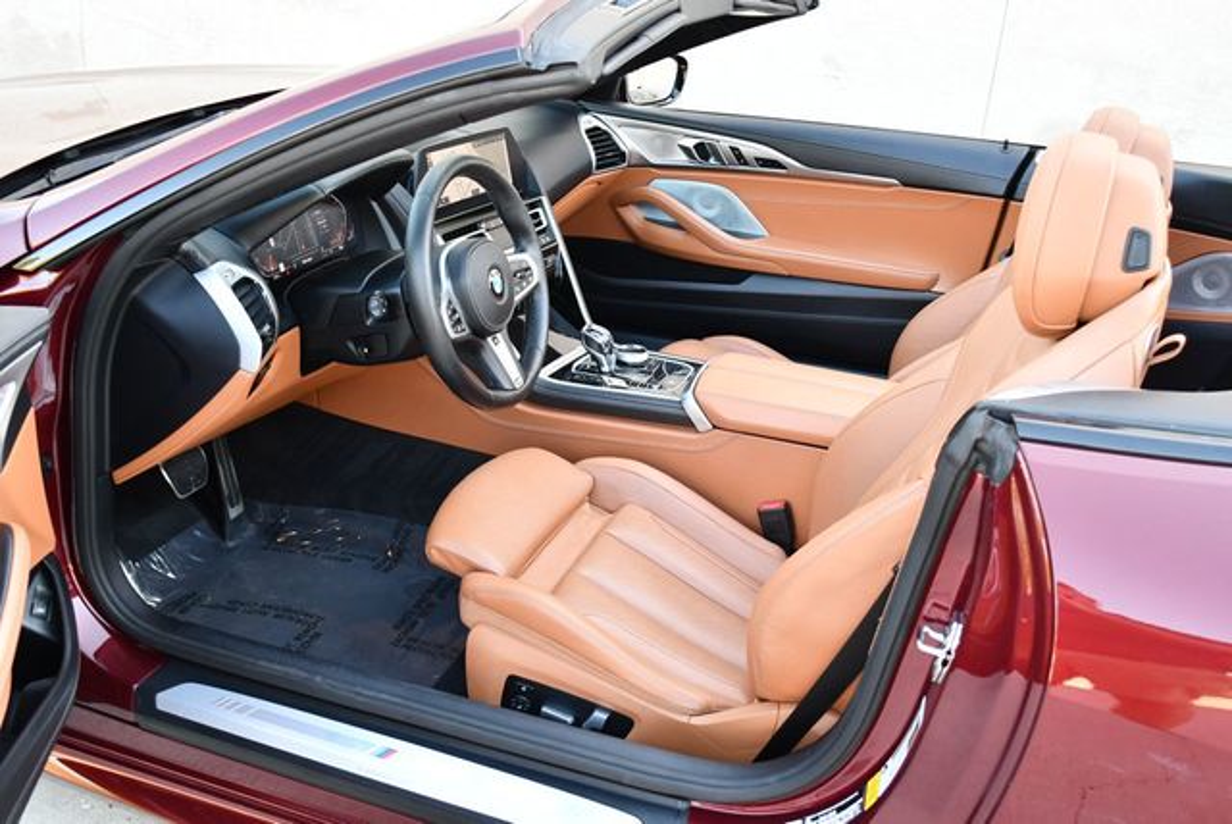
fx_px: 1233
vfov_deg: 36.9
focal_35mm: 36
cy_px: 412
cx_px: 616
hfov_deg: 53.1
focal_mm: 18
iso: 800
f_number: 3.5
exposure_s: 1/250
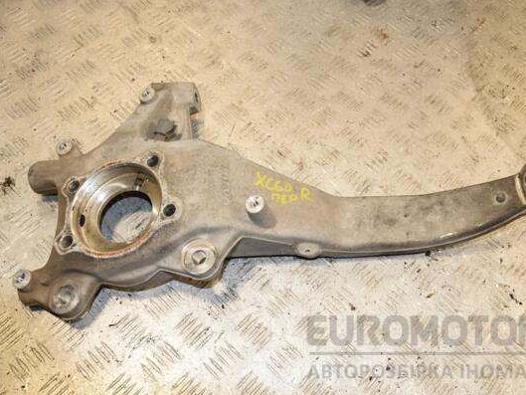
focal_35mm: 36
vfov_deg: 39.7
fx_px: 547
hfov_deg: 51.3
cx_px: 288
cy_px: 198
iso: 800
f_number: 10
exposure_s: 1/200
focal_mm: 22
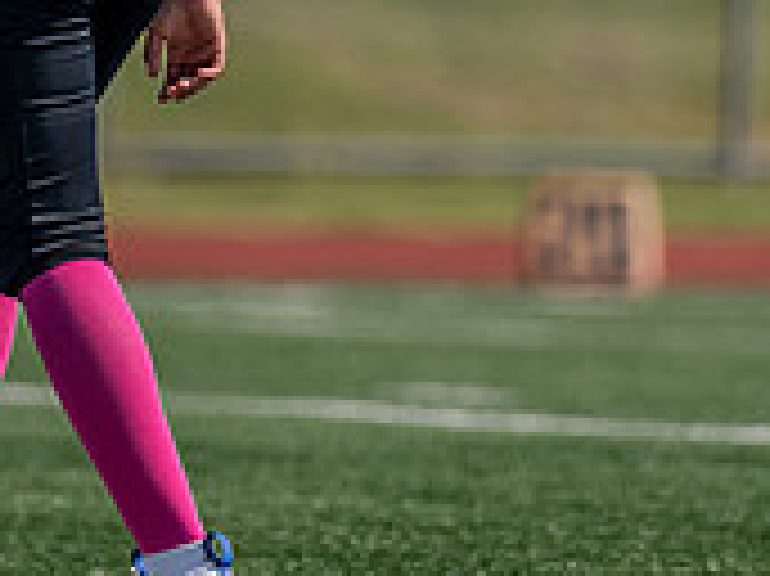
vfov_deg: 1.7
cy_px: -229
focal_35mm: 854
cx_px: 31
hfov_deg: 2.3
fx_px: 18983
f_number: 2.8
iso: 100
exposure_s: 1/2500
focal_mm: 200
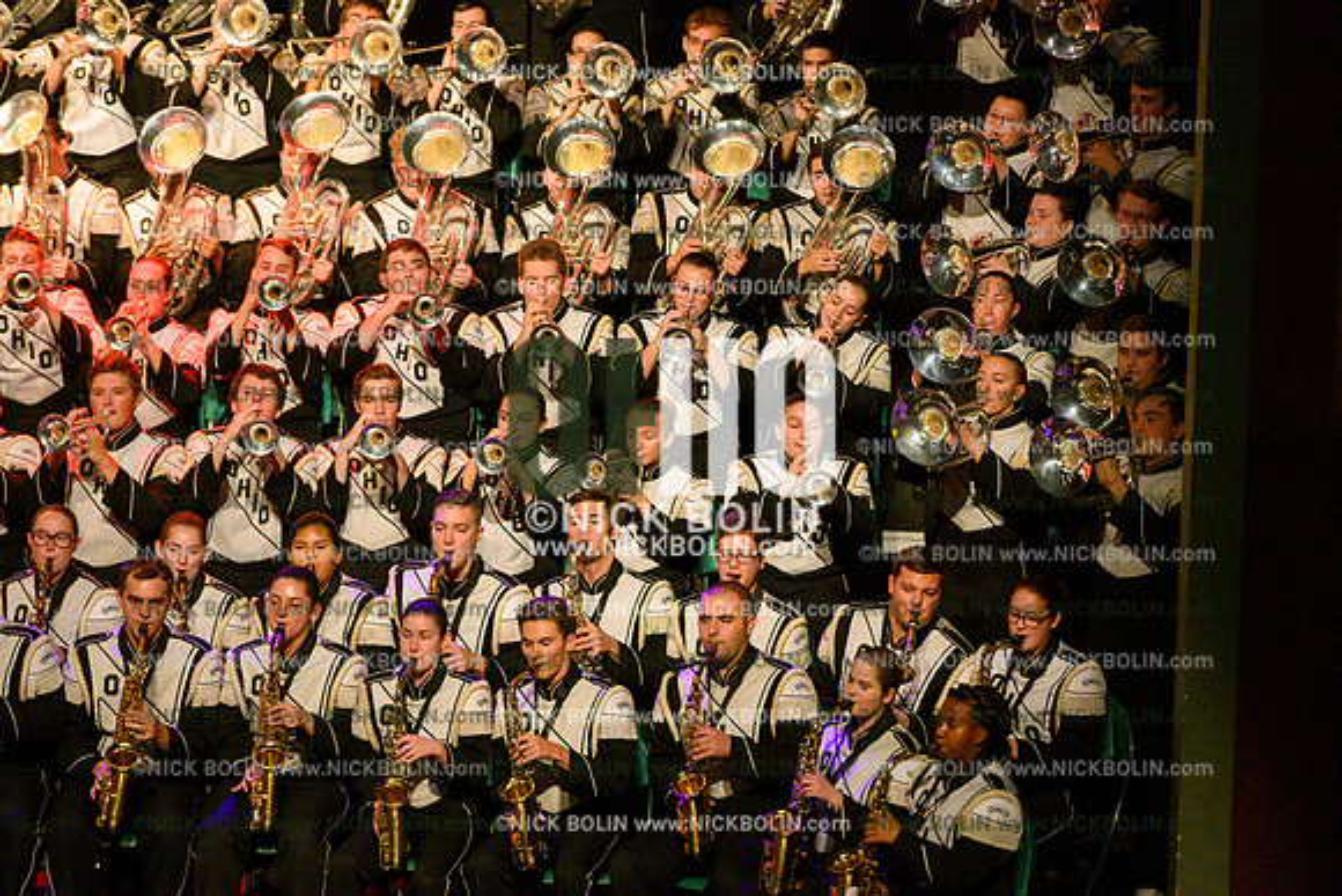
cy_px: 448
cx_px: 671
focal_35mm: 200
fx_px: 7457
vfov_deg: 6.9
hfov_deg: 10.3
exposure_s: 1/500
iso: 5000
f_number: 4
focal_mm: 200
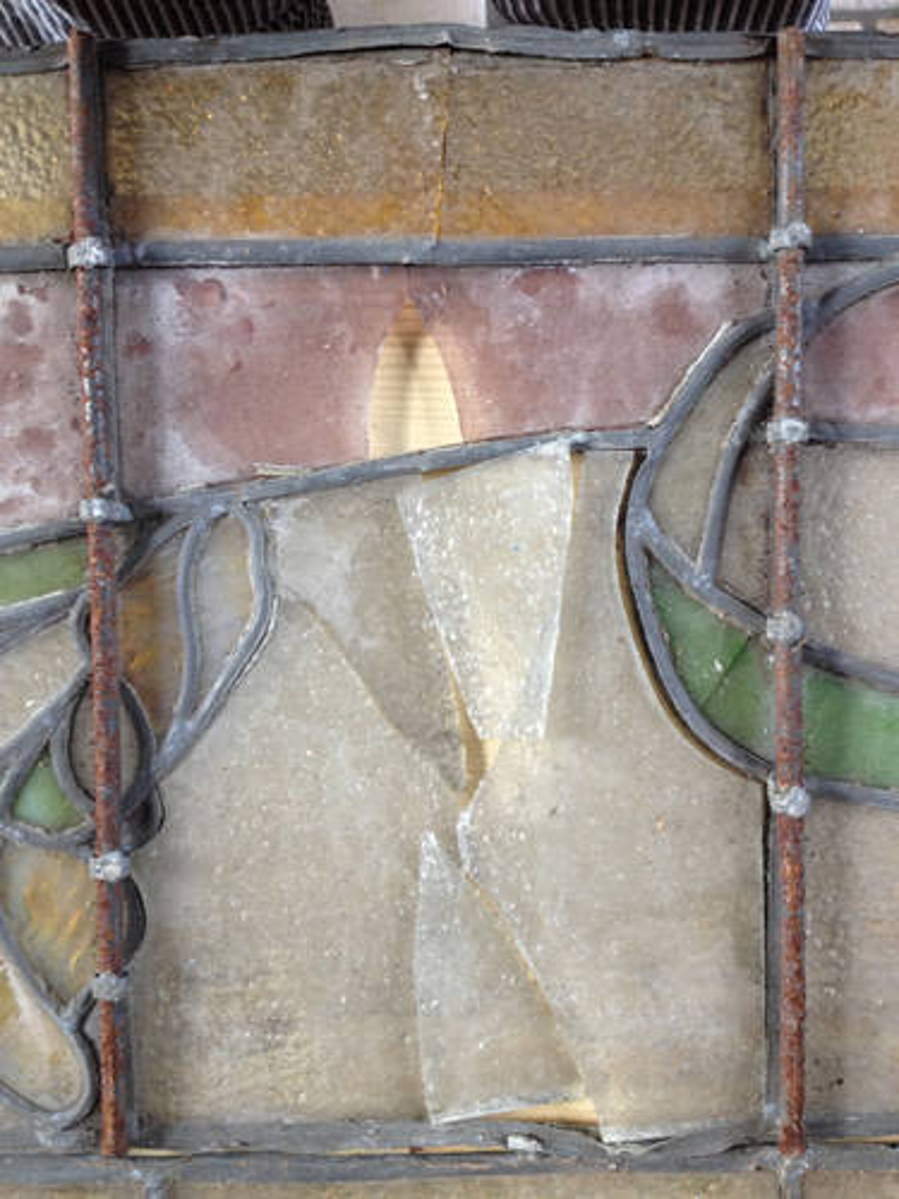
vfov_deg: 52.6
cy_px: 600
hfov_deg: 40.7
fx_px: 1212
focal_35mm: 35
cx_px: 450
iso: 80
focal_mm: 4.28
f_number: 2.4
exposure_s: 1/20
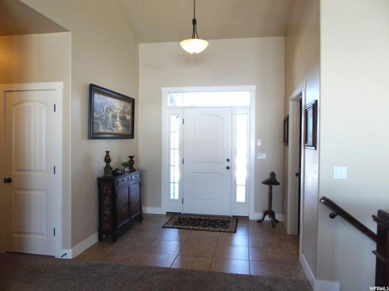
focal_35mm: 24
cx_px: 194
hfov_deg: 71.6
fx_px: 270
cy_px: 146
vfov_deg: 56.8
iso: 160
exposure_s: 1/60
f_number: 3.3
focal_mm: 4.3
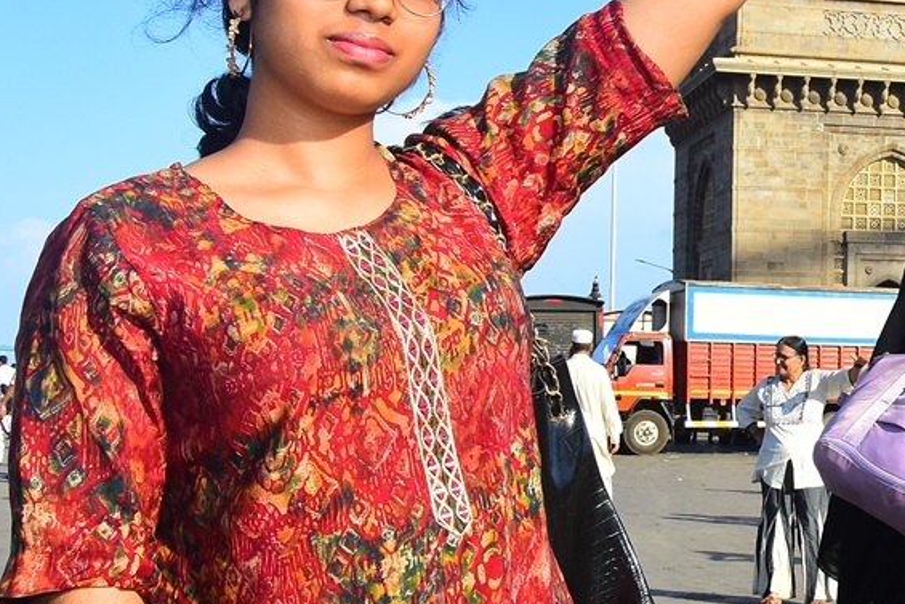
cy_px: 245
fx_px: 1891
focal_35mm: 75
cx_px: 905
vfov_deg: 18.1
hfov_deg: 25.6
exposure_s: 1/400
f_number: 9
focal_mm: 21
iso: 250
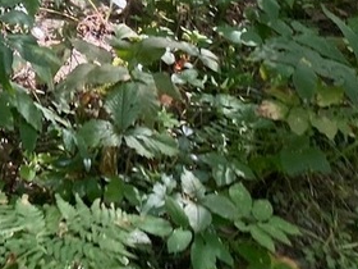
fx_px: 982
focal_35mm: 95
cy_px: -178
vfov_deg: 14.2
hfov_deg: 18.3
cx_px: -179
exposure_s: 1/122
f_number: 1.8
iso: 64
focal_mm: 4.25
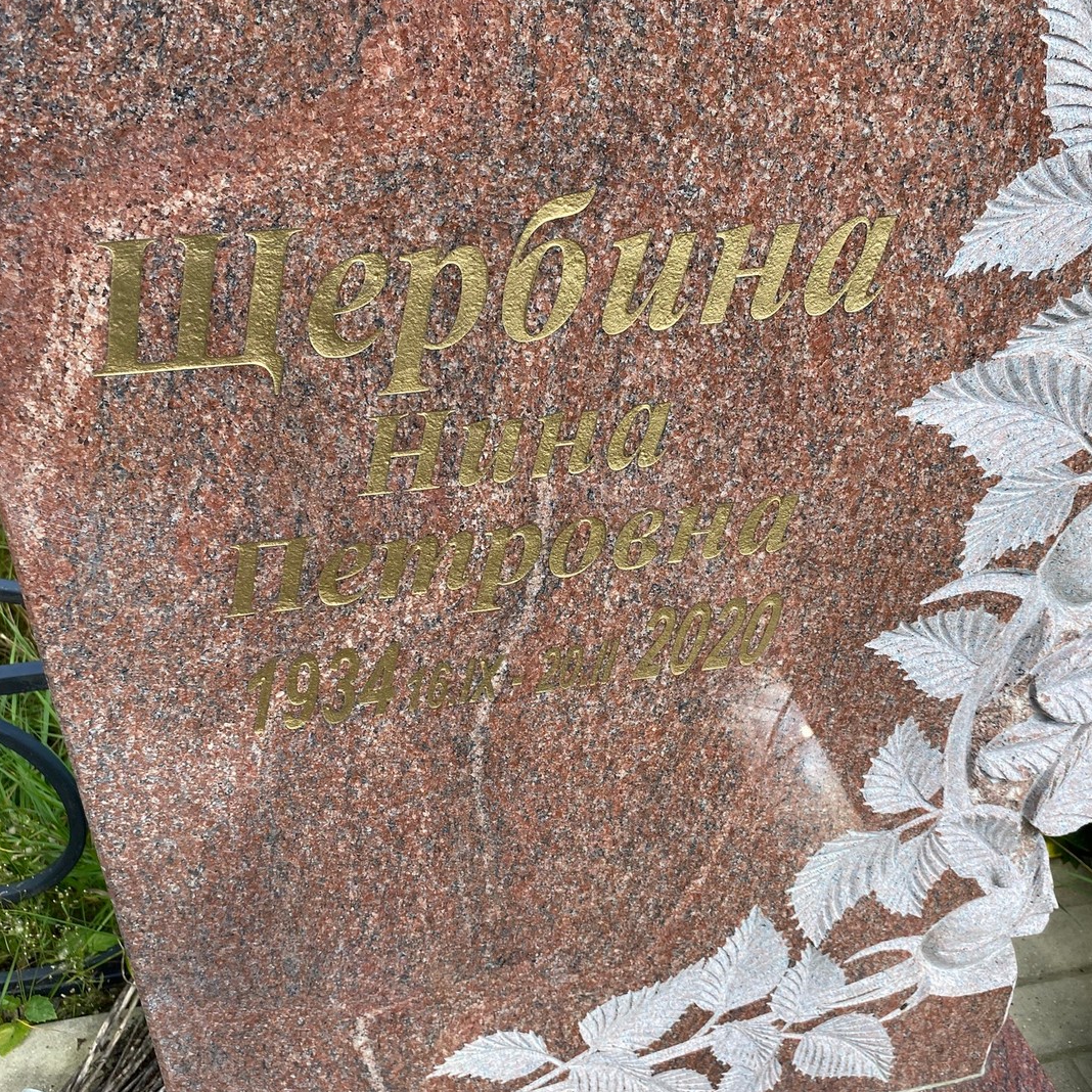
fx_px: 1106
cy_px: 550
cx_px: 571
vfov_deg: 52.5
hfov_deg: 52.5
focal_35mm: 31
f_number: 1.8
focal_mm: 4.25
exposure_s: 1/810
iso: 32
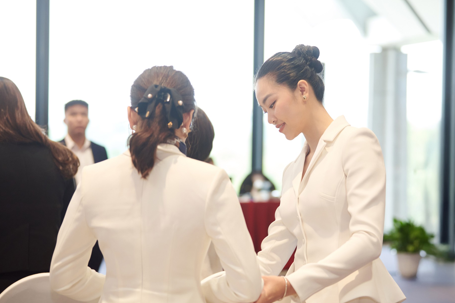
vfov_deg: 15.9
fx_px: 1086
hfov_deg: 23.7
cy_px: 162
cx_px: 245
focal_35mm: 86
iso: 1600
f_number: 2.8
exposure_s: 1/160
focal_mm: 78
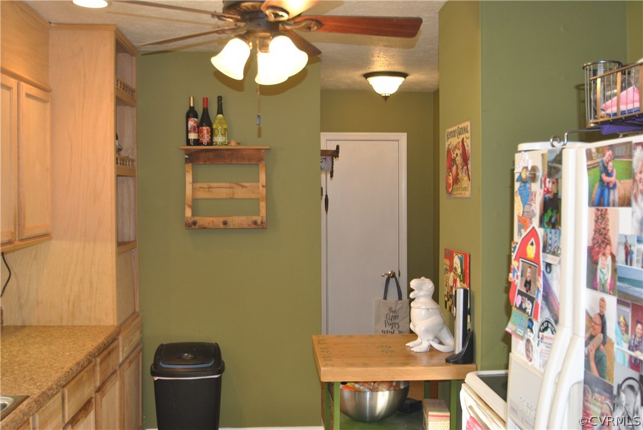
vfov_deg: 36.9
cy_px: 215
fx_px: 643
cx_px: 322
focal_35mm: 36
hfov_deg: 53.1
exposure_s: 1/20
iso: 200
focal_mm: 24
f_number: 4.5
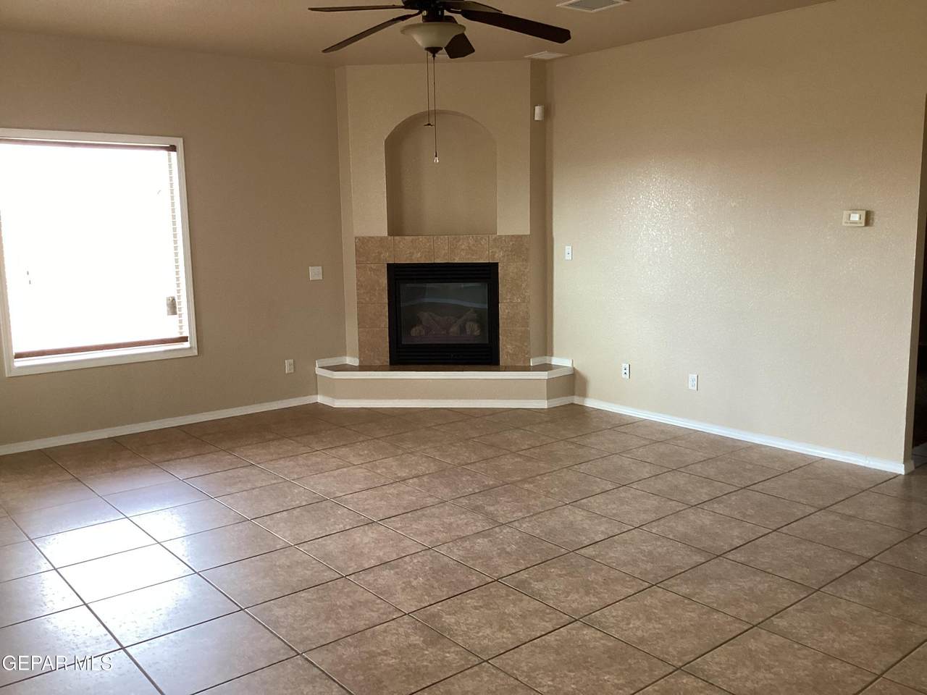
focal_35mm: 31
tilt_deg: -10.6
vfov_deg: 45.4
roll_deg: -1.8
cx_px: 464
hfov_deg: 58.4
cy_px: 348
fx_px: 830
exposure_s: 1/50
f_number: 2.4
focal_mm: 3.3
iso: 125
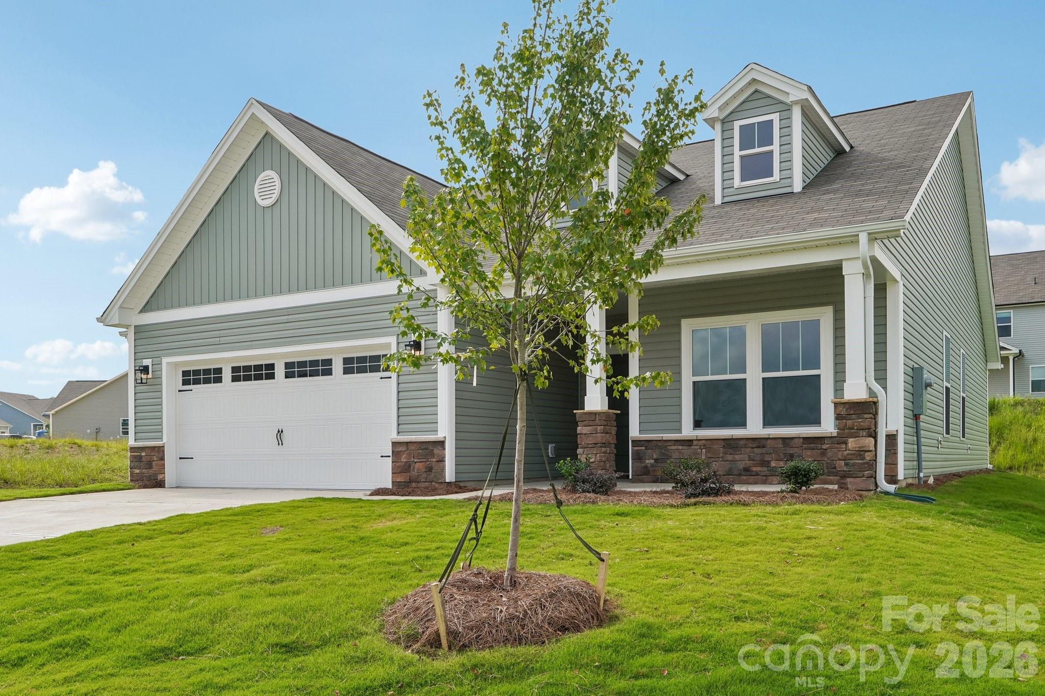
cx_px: 522
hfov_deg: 61.9
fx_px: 871
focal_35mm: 30
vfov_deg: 43.6
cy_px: 348
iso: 100
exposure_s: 1/90
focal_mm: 20
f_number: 8
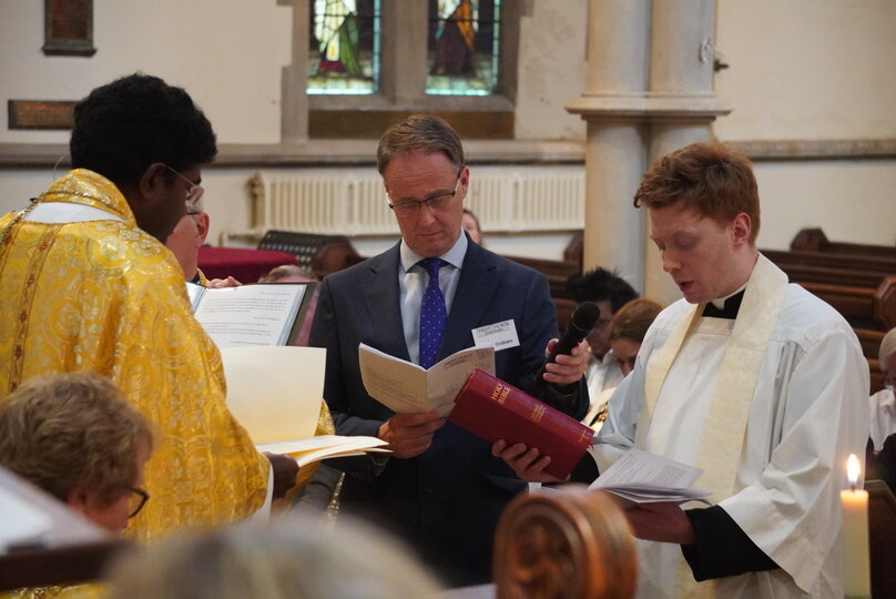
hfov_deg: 16.2
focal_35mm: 126
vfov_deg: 10.9
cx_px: 448
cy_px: 300
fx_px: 3138
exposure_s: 1/50
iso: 6400
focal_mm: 84
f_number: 5
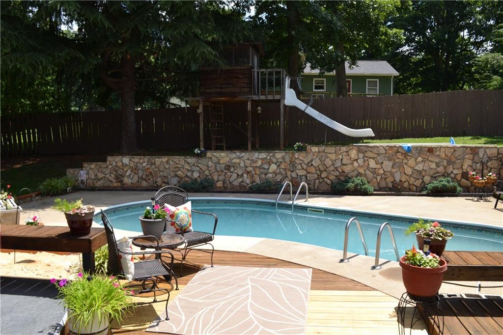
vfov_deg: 39.9
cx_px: 252
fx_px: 461
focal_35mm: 33
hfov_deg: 57.2
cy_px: 168
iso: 100
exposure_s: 1/200
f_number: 8
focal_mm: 22
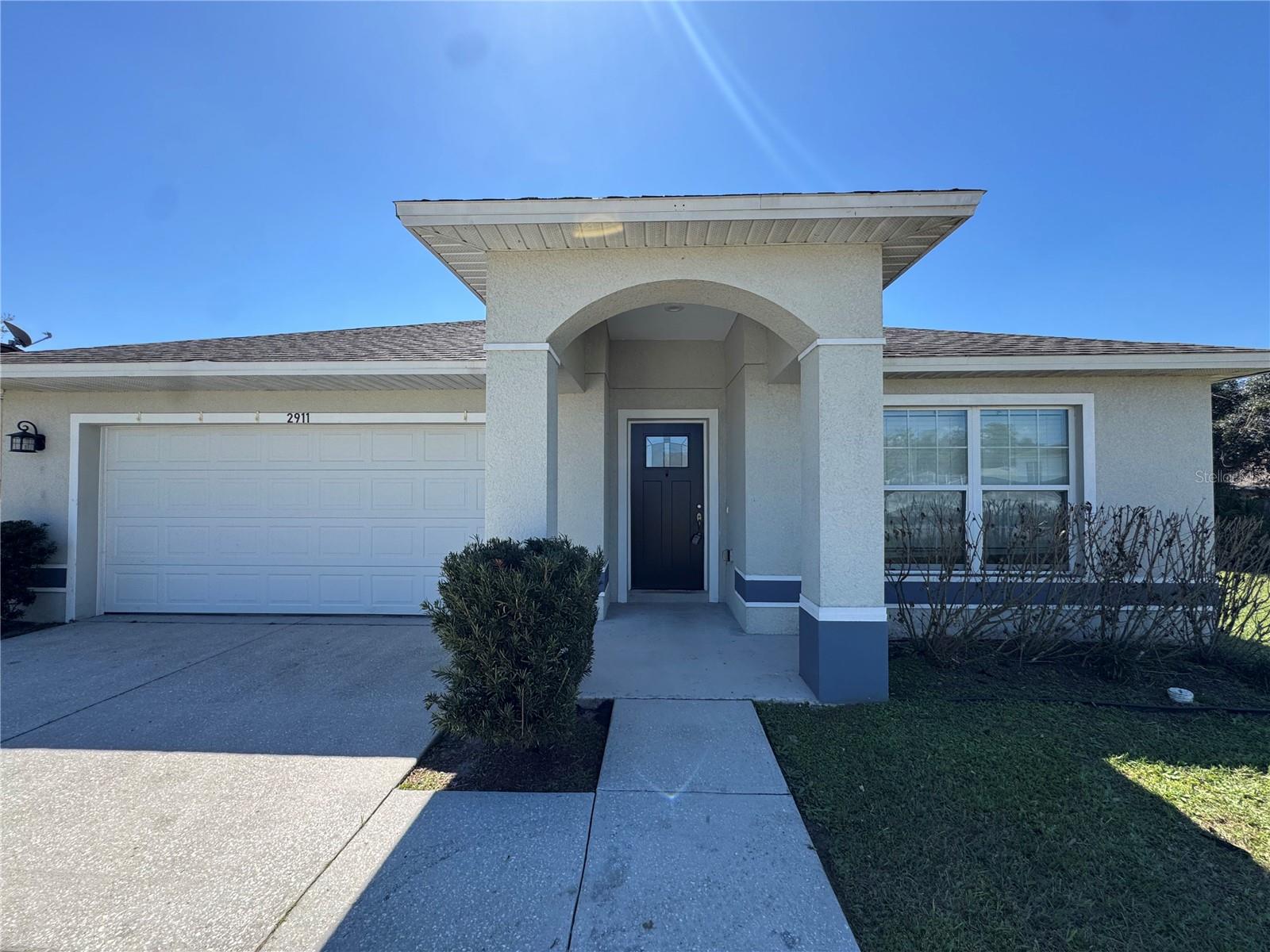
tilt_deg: +1.6
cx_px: 635
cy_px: 476
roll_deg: +0.2
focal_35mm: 14
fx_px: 514
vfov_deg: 85.7
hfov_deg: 102.1
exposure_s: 1/840
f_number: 2.2
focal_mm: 2.22
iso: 50
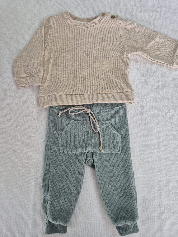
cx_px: 89
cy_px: 118
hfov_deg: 58.9
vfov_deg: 73.9
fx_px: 158
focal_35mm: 23
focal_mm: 5.4
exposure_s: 1/100
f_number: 1.8
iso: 100
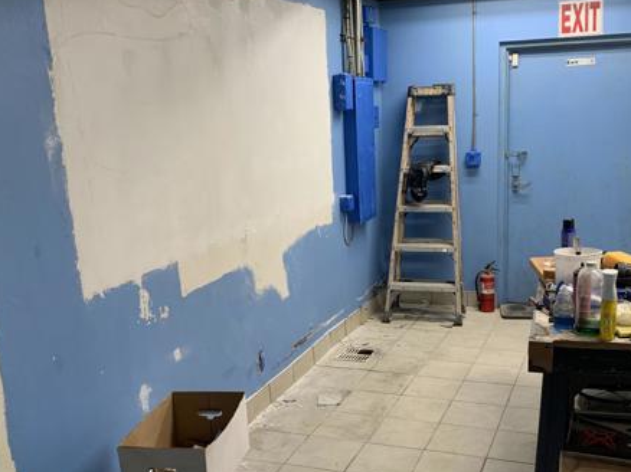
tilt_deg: -10.2
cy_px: 260
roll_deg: +1.8
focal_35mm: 38
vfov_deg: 37.6
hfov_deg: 48.7
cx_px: 383
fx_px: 692
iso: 100
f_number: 1.8
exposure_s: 1/60
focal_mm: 4.25
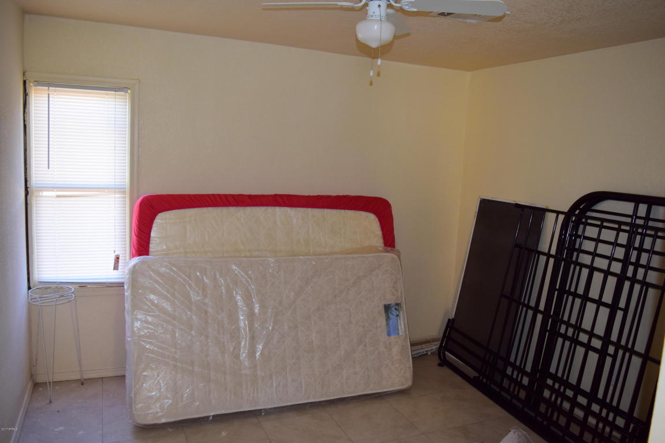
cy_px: 222
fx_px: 499
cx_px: 332
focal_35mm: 27
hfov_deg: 67.4
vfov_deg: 47.9
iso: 360
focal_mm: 18
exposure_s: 1/60
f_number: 4
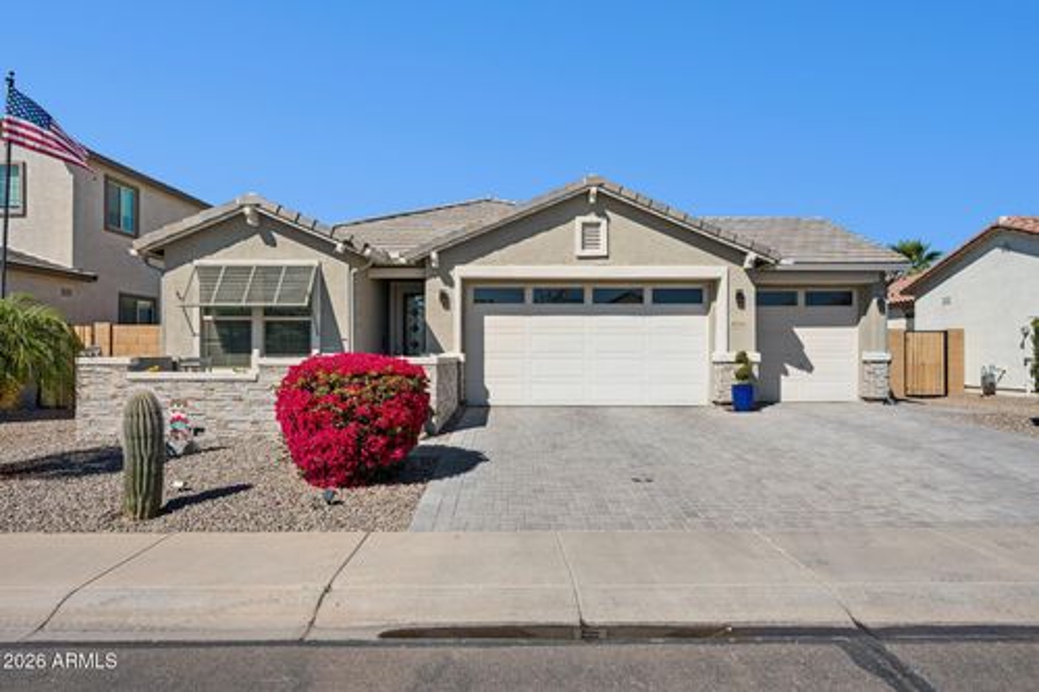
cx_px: 520
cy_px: 346
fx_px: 635
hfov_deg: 78.6
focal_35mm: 22
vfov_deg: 57.2
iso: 320
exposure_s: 1/2000
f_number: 8
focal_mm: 22
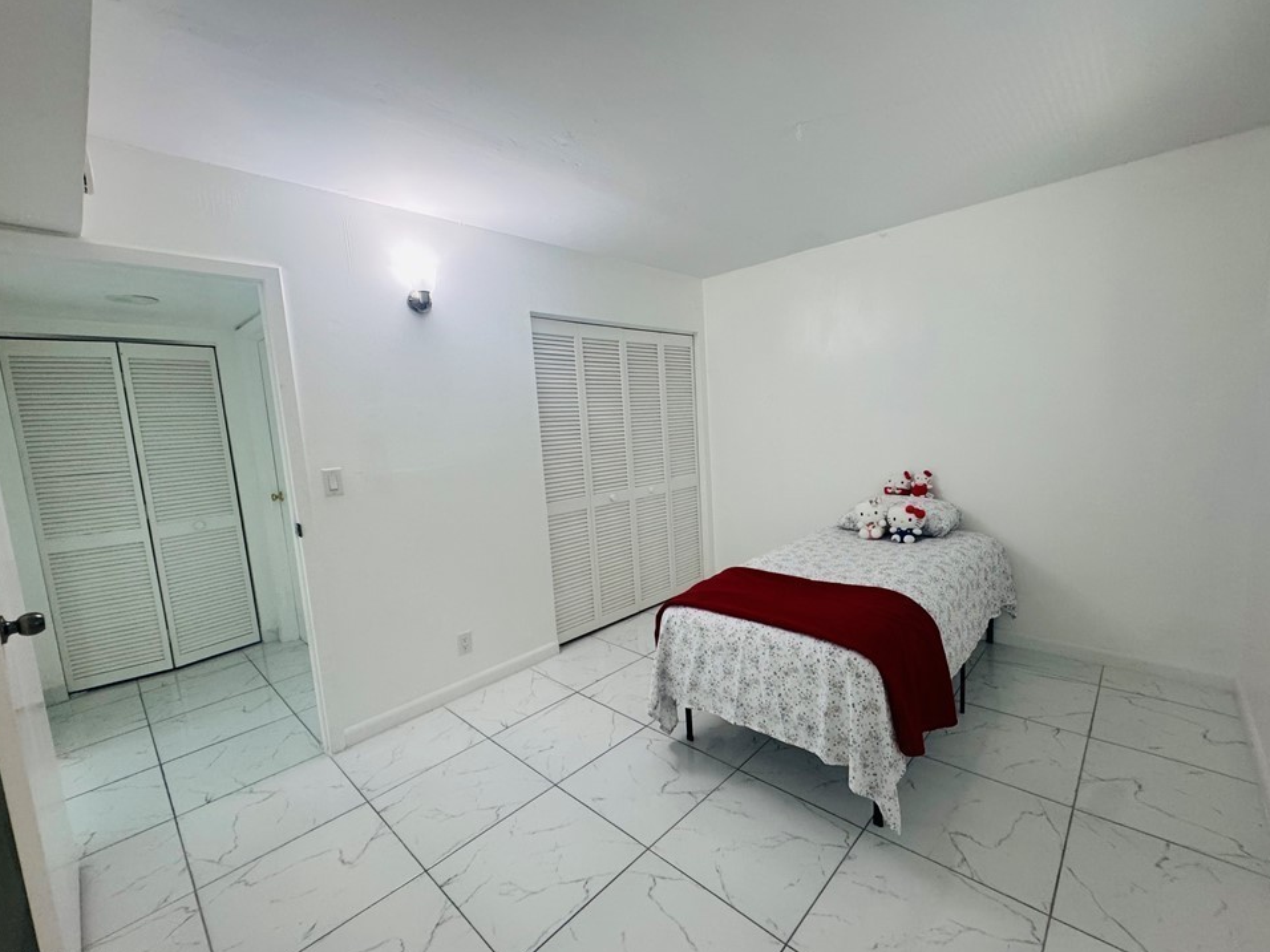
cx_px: 667
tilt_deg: -7.4
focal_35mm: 15
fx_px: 550
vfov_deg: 81.7
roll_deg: +2.4
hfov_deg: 98.1
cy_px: 481
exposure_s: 1/120
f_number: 2.2
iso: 200
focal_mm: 2.22
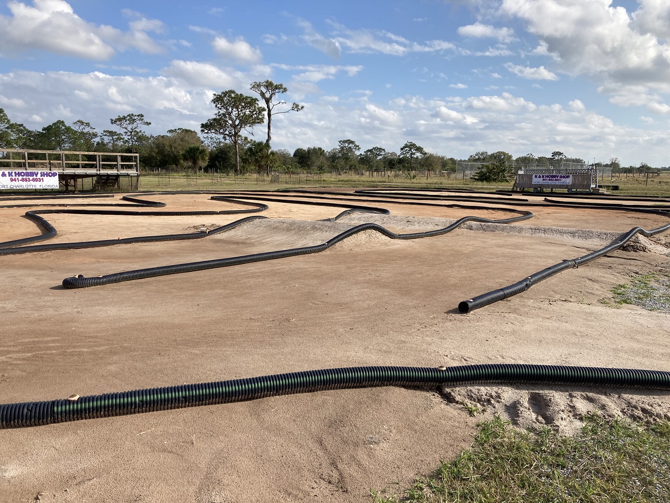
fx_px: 542
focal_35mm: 28
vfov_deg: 49.7
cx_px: 335
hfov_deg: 63.4
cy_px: 252
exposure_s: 1/2088
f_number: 1.8
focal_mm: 3.99
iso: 20
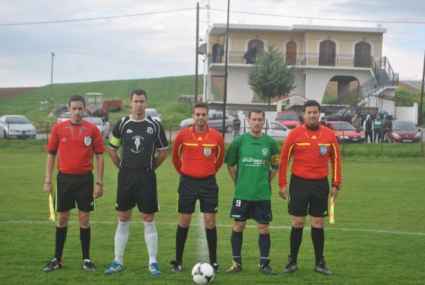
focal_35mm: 66
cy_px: 142
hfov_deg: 30.5
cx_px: 212
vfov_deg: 20.7
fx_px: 780
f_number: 5.6
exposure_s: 1/125
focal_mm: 44
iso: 100
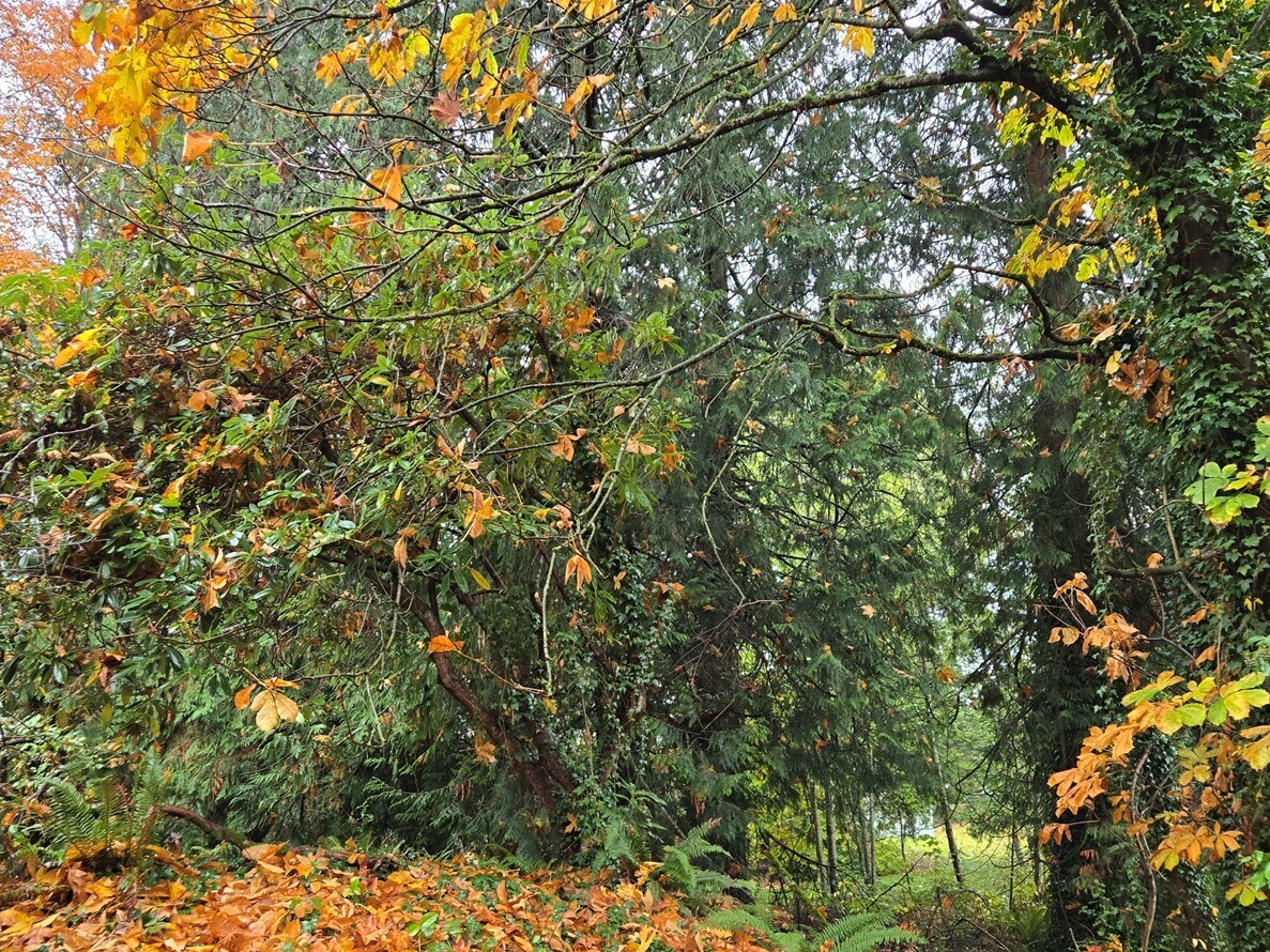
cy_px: 621
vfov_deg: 44.9
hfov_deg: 58.3
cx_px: 616
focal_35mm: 31
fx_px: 1137
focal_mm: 5.4
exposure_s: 1/180
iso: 160
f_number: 1.8
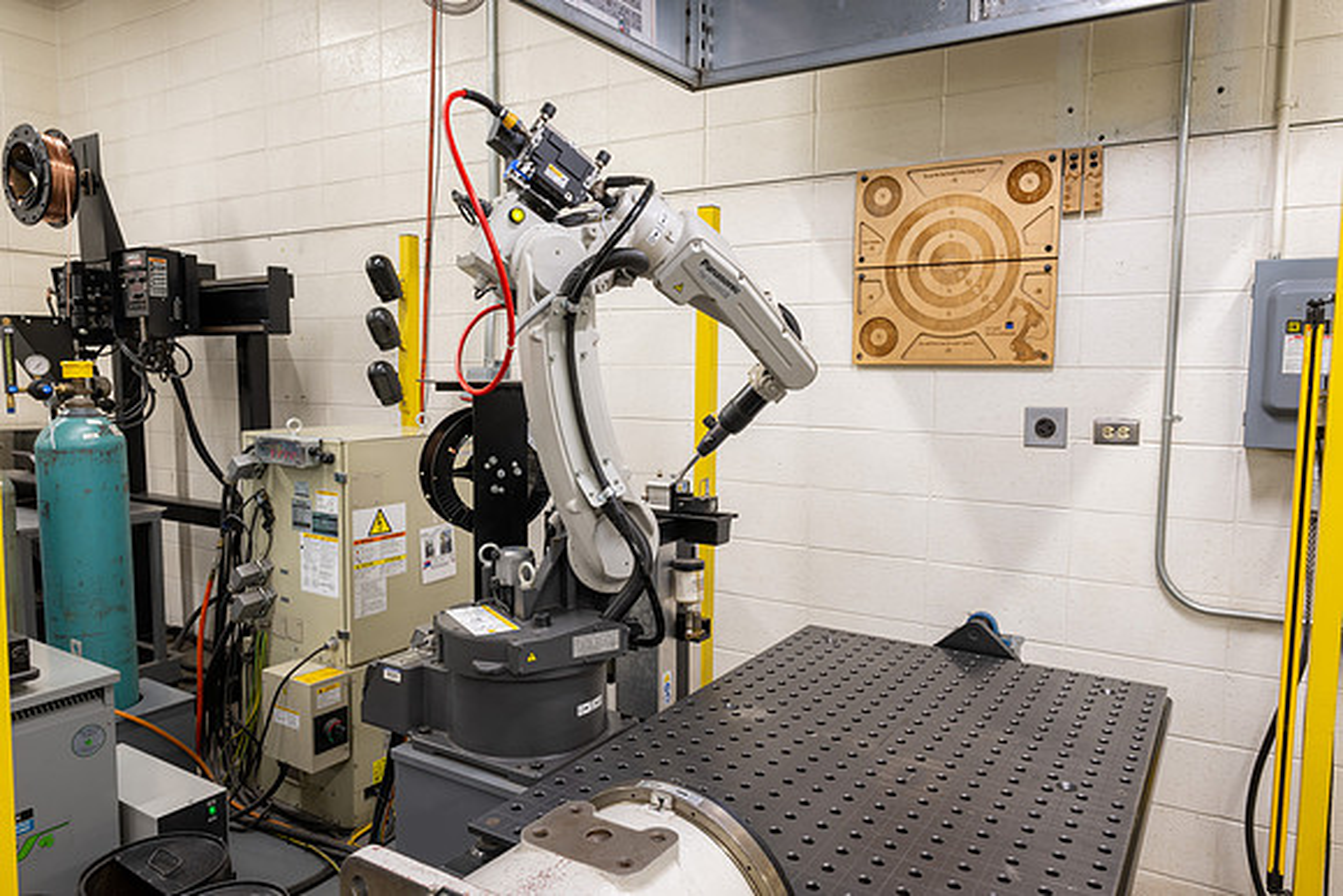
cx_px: 672
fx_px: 896
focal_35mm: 24
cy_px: 448
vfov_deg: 53.2
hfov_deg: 73.7
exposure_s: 1.3
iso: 100
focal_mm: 24
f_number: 14
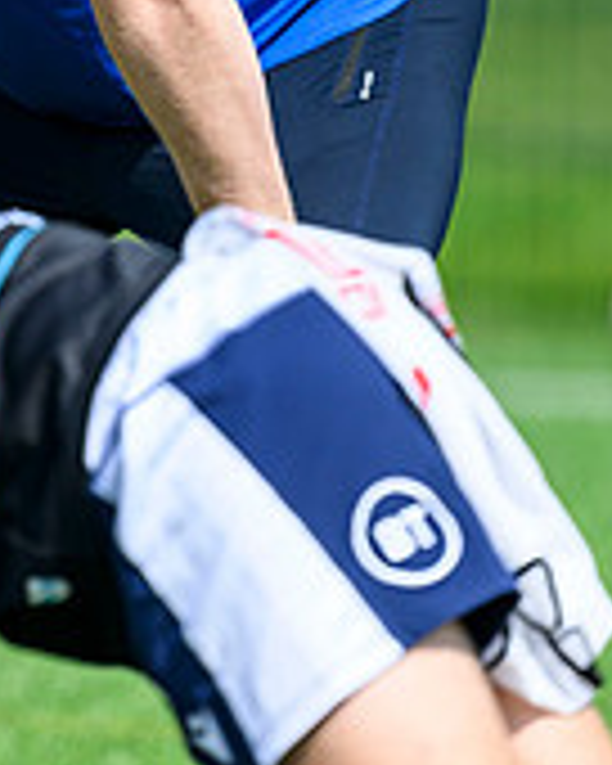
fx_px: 33780
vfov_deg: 1.3
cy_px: 37
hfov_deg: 1.0
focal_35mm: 1492
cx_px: -379
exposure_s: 1/2500
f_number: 3.2
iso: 250
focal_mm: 400
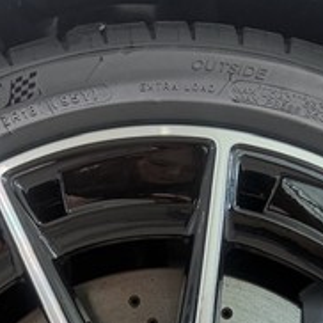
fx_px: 887
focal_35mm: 84
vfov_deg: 18.2
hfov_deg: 20.6
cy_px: 492
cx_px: 174
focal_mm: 6.76
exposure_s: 1/50
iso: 125
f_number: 1.78
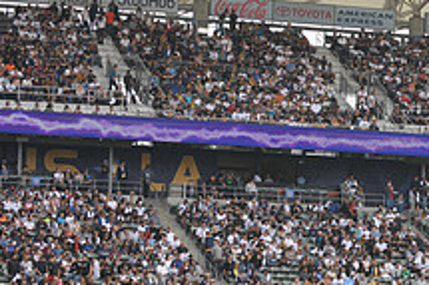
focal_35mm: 189
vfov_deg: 7.2
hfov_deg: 10.7
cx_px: 515
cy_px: 203
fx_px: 2250
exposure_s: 1/2500
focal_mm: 70
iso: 320
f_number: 3.5
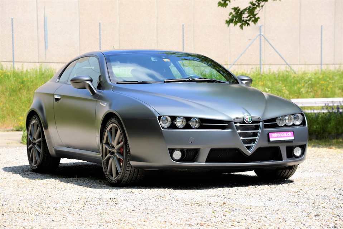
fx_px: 1001
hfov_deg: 19.4
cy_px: 114
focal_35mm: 105
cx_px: 172
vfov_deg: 13.1
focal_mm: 105
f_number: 8
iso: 160
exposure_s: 1/250
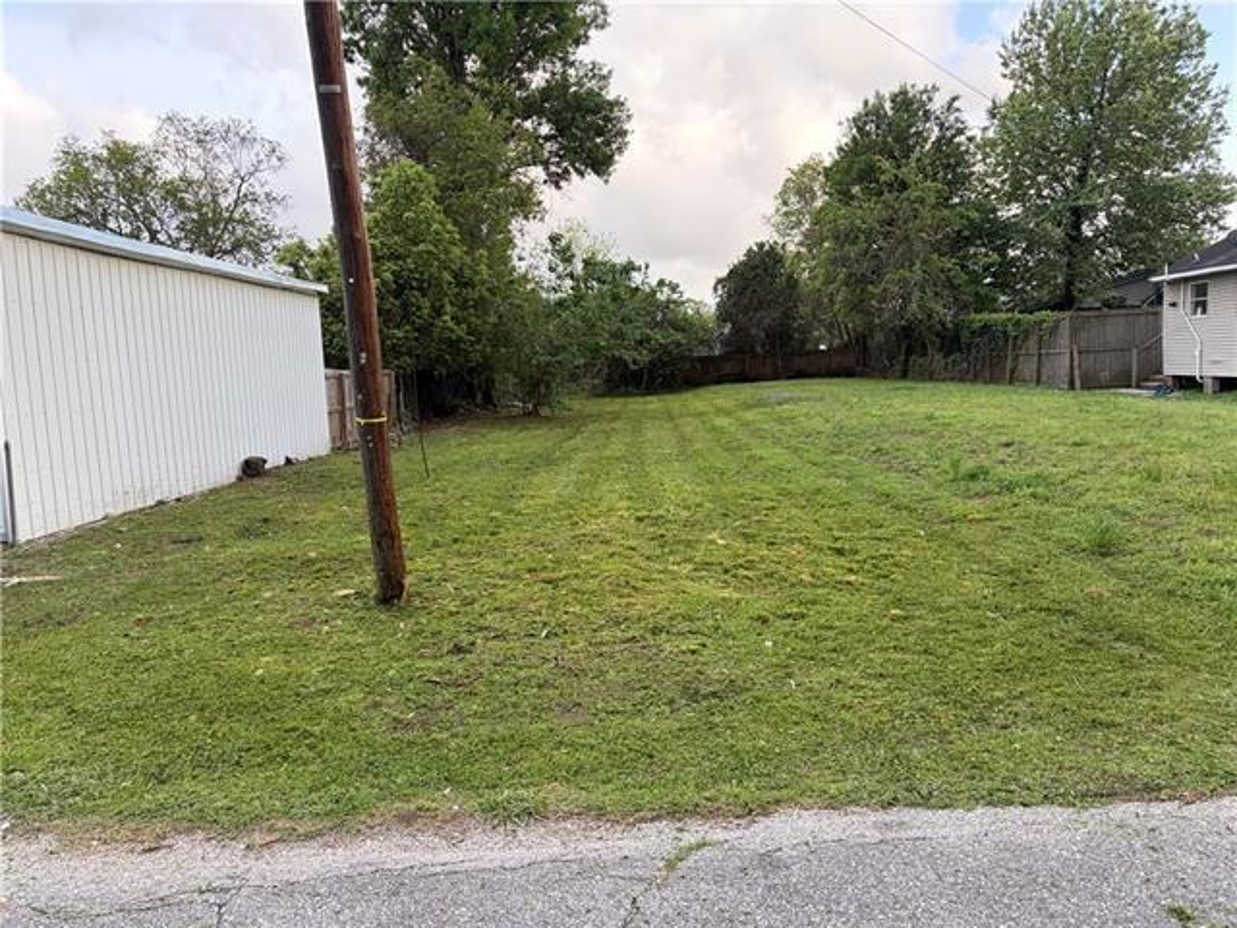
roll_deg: +4.8
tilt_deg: -5.2
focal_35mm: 26
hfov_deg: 67.3
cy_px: 464
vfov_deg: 53.1
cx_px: 618
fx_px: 929
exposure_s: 1/507
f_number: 1.6
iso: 64
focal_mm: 5.96
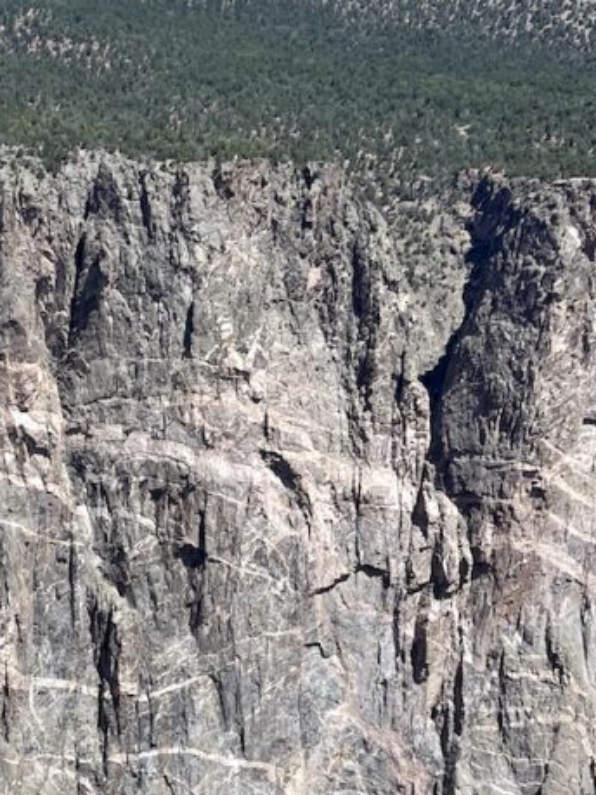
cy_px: 734
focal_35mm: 58
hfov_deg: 23.8
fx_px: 1332
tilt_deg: -24.2
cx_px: -43
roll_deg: -1.0
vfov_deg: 31.5
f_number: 1.6
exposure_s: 1/3401
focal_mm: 4.2
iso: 32
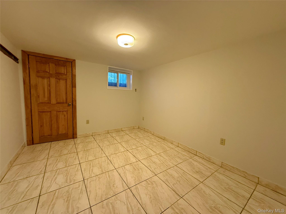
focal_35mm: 14
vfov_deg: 85.7
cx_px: 143
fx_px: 116
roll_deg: -0.6
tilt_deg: -2.4
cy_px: 107
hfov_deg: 102.1
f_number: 2.2
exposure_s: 1/60
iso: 320
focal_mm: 2.22
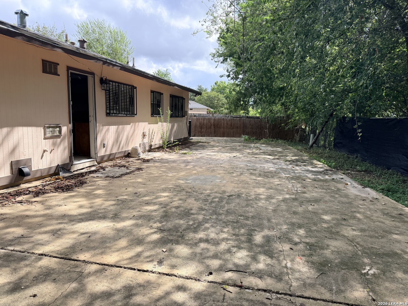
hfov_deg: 71.6
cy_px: 153
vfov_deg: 56.8
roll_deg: -0.1
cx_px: 204
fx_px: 283
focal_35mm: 24
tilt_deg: -5.3
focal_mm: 6.76
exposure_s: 1/1812
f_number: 1.78
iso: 100
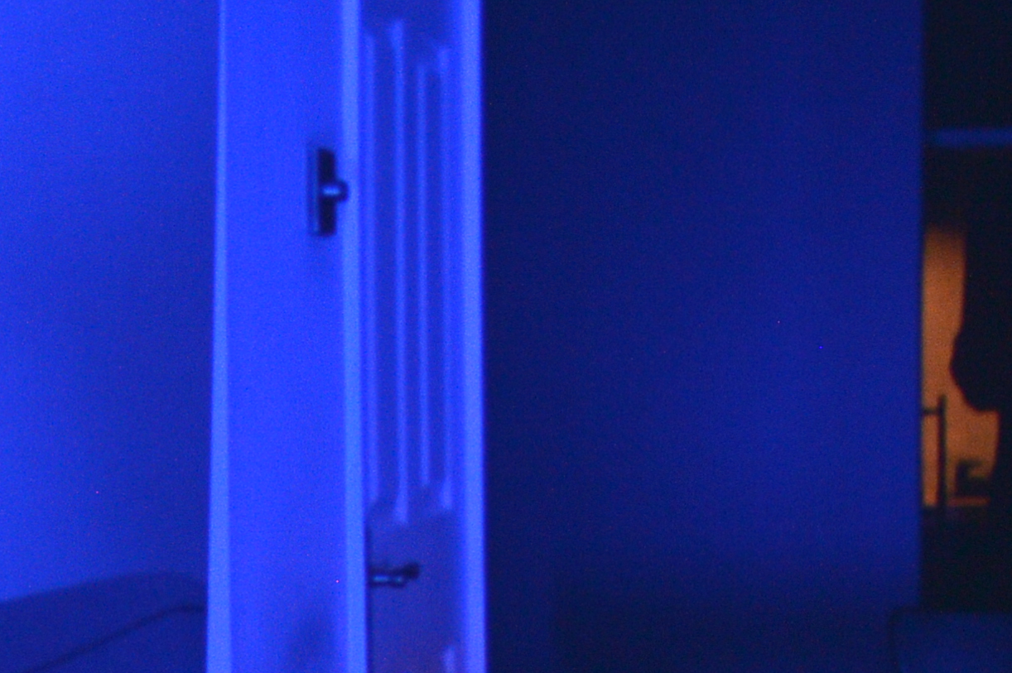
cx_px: 312
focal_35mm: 258
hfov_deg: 8.0
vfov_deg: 5.3
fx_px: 7261
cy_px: 1108
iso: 400
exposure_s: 1/50
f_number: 2.8
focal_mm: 35
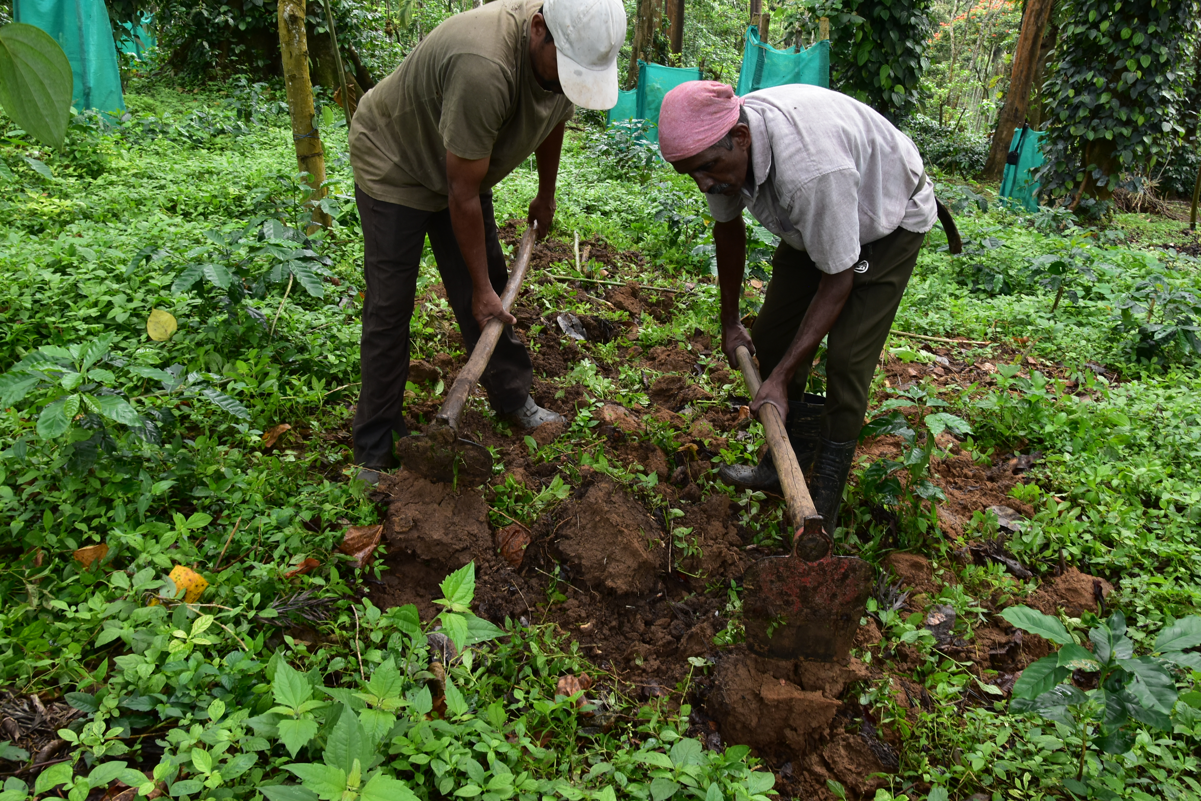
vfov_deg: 41.7
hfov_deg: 59.5
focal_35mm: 32
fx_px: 1051
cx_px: 600
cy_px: 400
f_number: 9
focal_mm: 21
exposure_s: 1/100
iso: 400
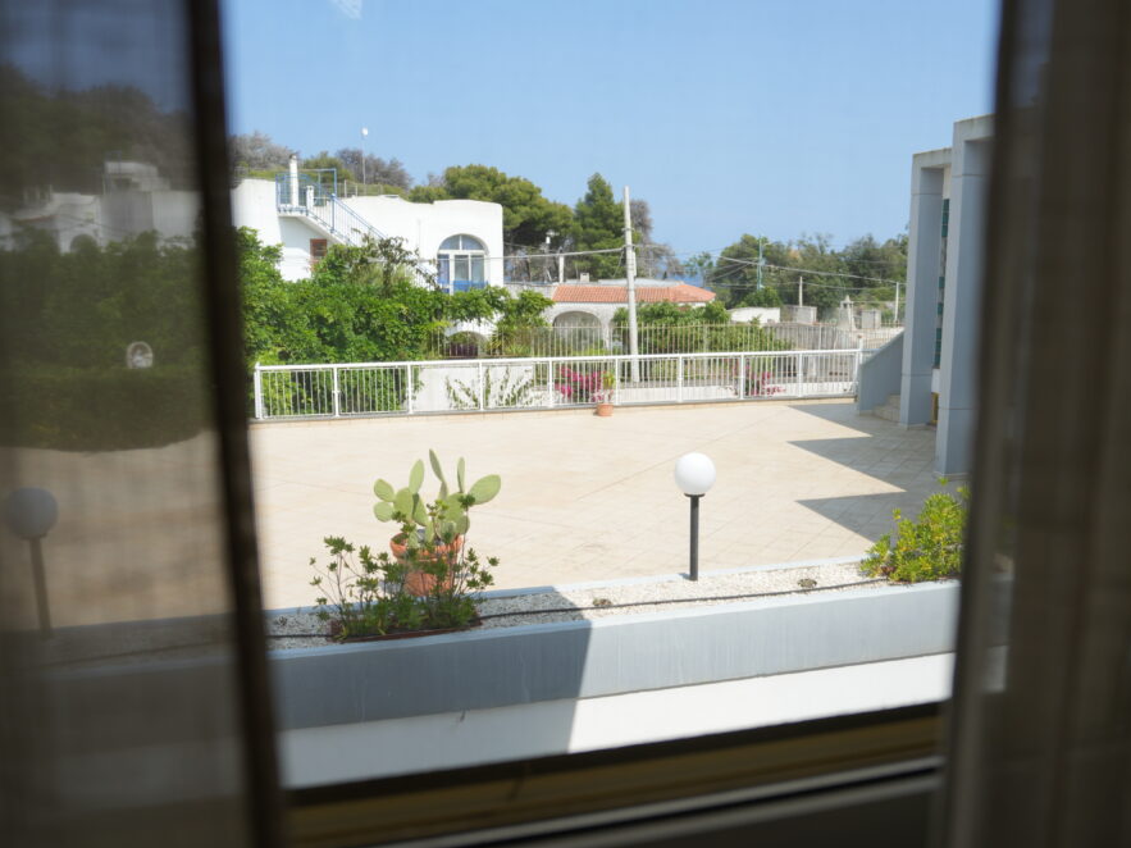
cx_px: 614
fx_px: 947
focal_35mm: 29
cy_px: 427
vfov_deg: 48.2
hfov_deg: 61.6
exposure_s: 1/640
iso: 100
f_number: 2.8
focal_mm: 26
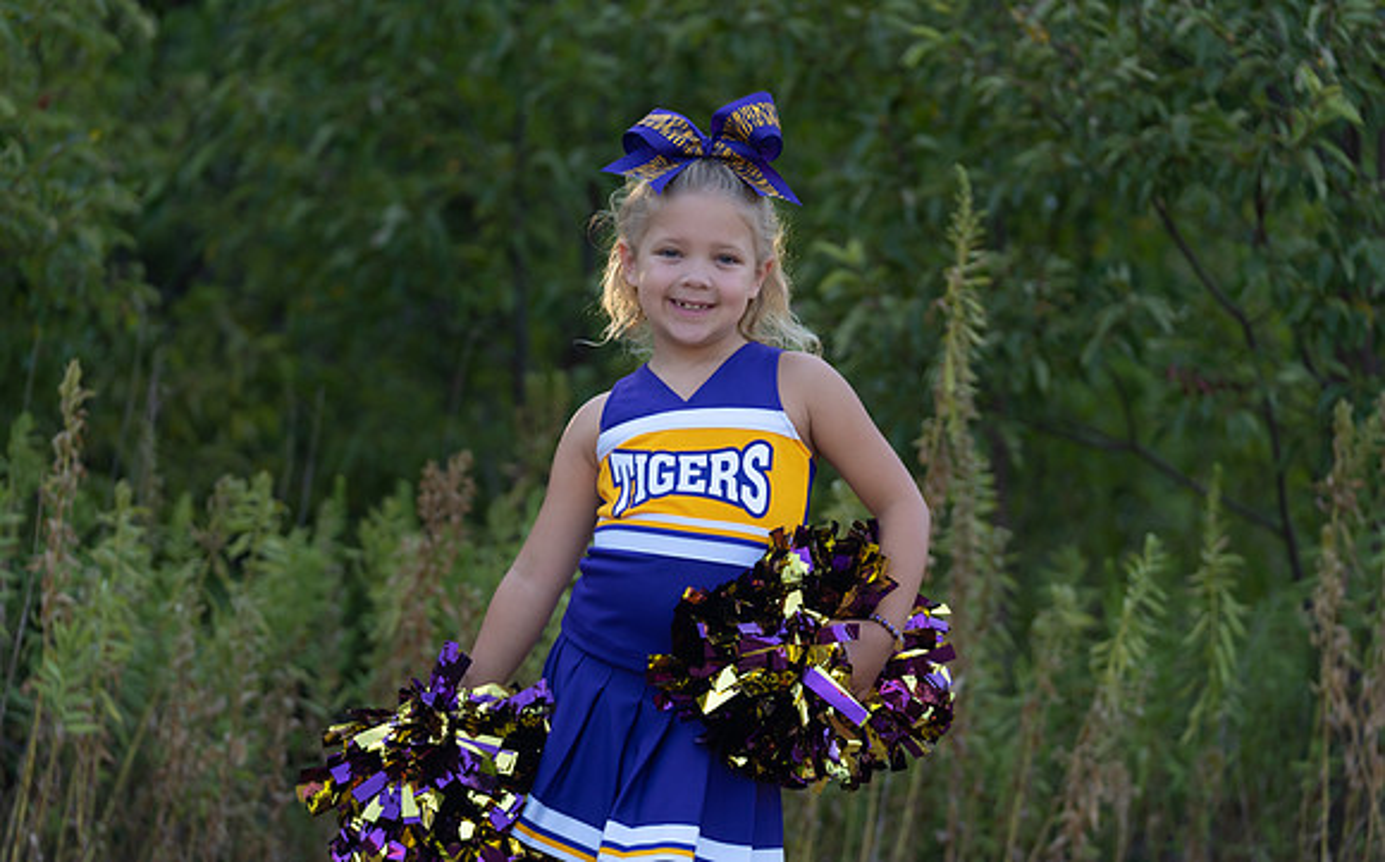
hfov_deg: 15.8
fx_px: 4978
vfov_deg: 9.9
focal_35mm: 132
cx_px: 678
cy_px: 468
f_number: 2.8
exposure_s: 1/320
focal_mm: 112
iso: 125
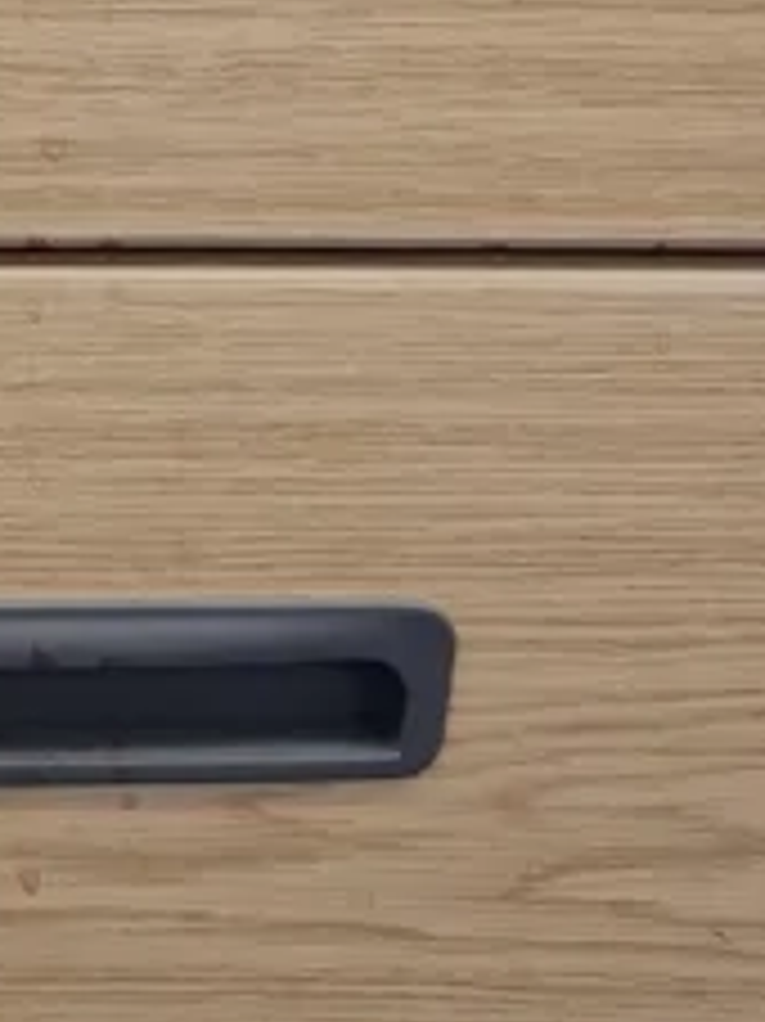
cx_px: 22
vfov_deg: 17.3
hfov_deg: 13.5
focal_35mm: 108
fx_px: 3185
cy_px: -236
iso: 250
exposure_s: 1/33
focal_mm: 5.54
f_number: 1.8
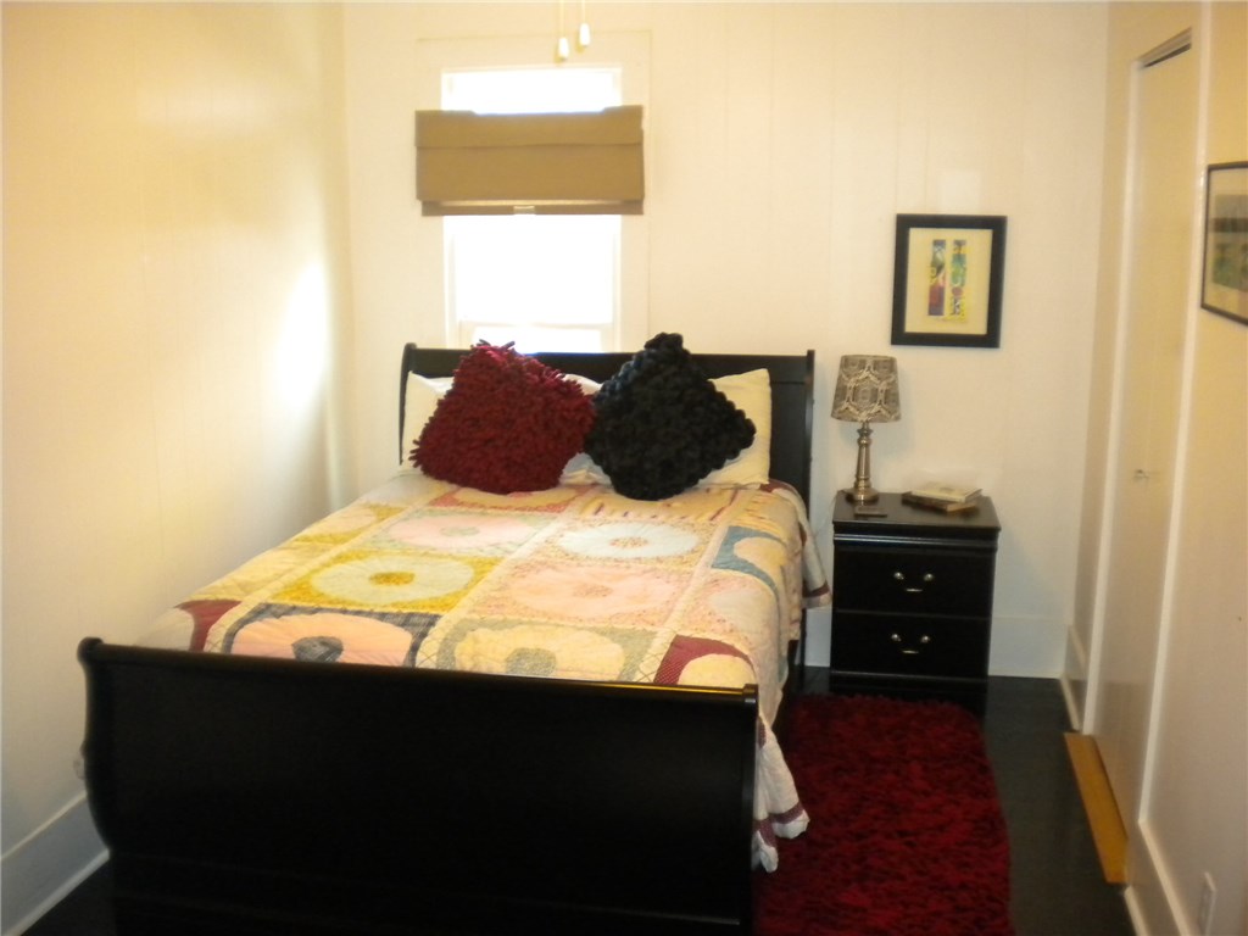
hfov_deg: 52.6
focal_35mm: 35
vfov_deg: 40.7
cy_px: 468
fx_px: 1262
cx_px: 624
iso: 400
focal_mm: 6.3
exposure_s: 1/35.8
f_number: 3.1
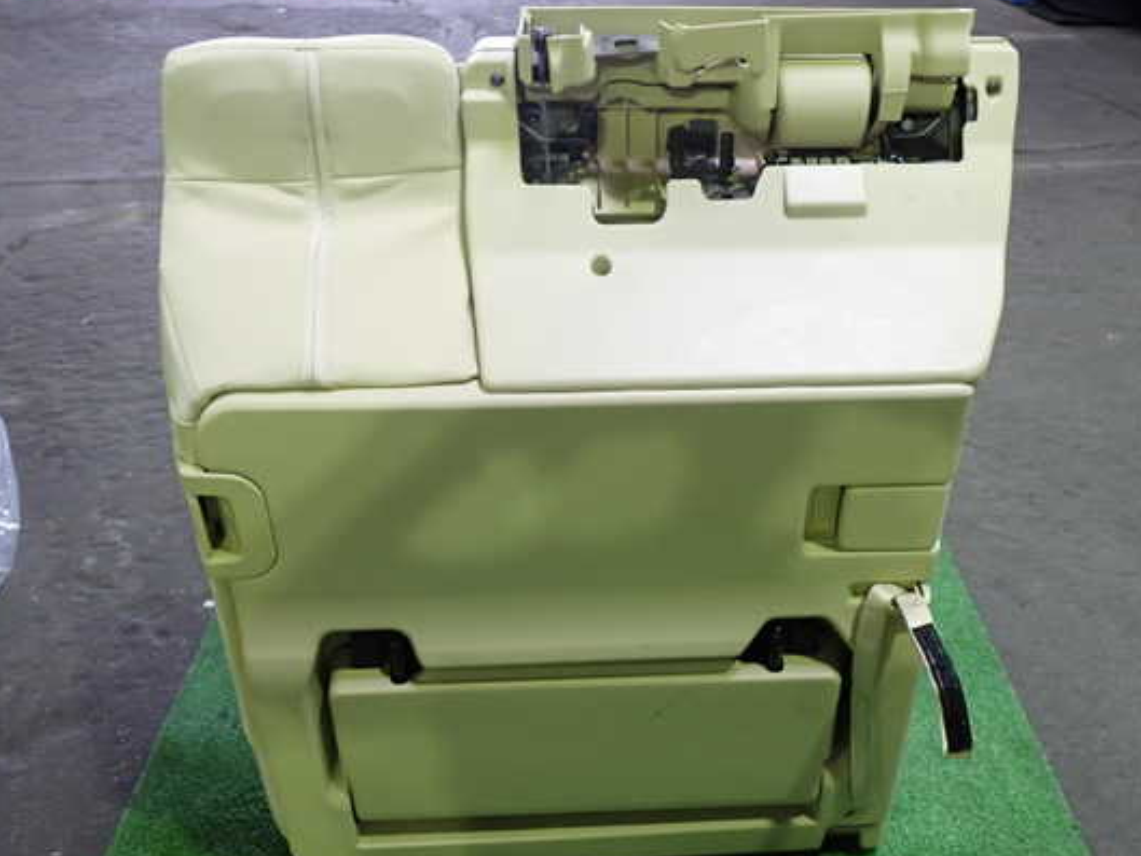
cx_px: 623
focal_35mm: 34
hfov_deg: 53.9
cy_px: 433
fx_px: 1121
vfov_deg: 41.8
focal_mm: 5.4
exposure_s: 1/30
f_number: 2.3
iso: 320
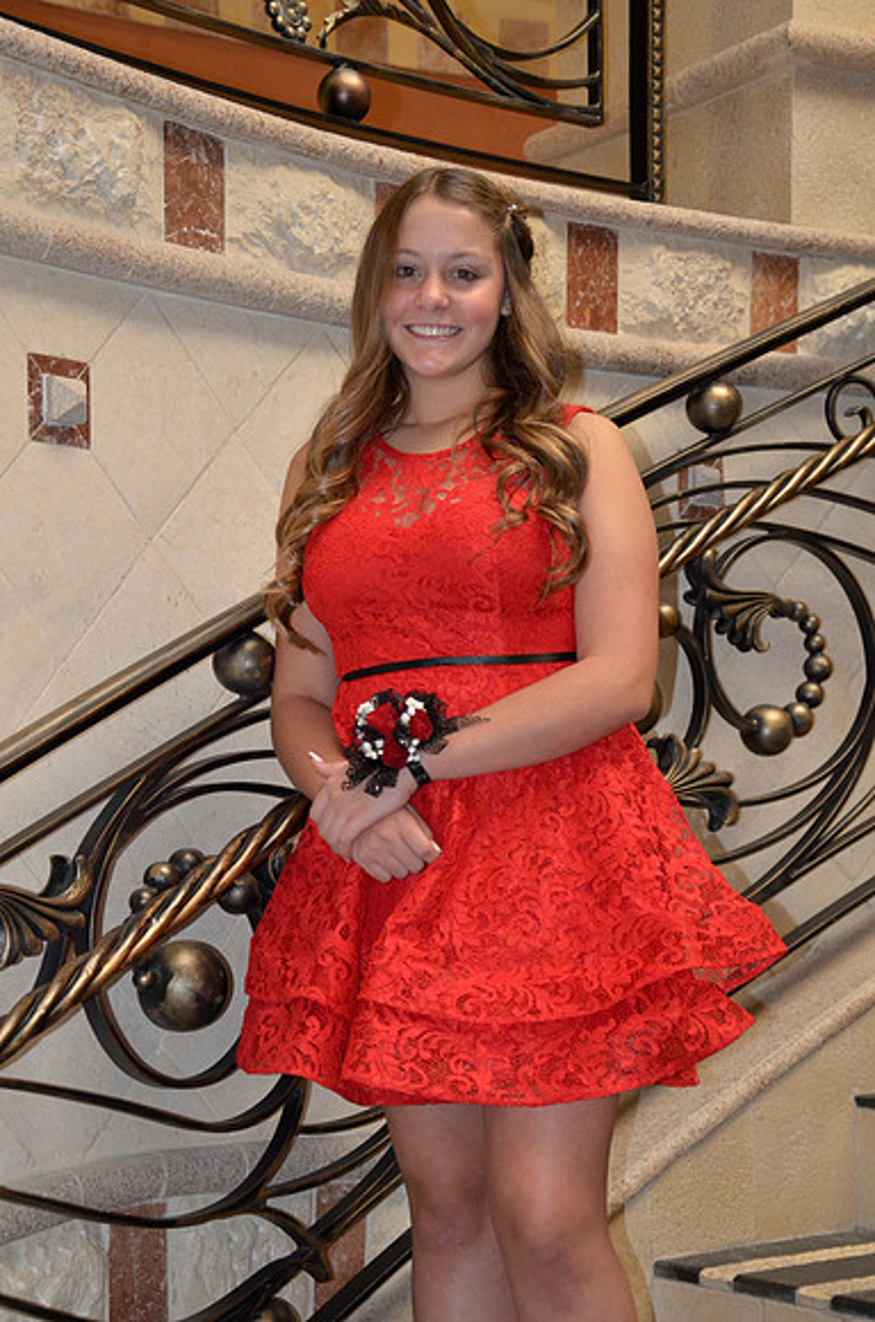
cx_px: 438
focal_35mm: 69
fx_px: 2528
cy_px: 661
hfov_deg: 19.6
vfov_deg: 29.3
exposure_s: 1/30
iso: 800
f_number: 4.2
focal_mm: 46
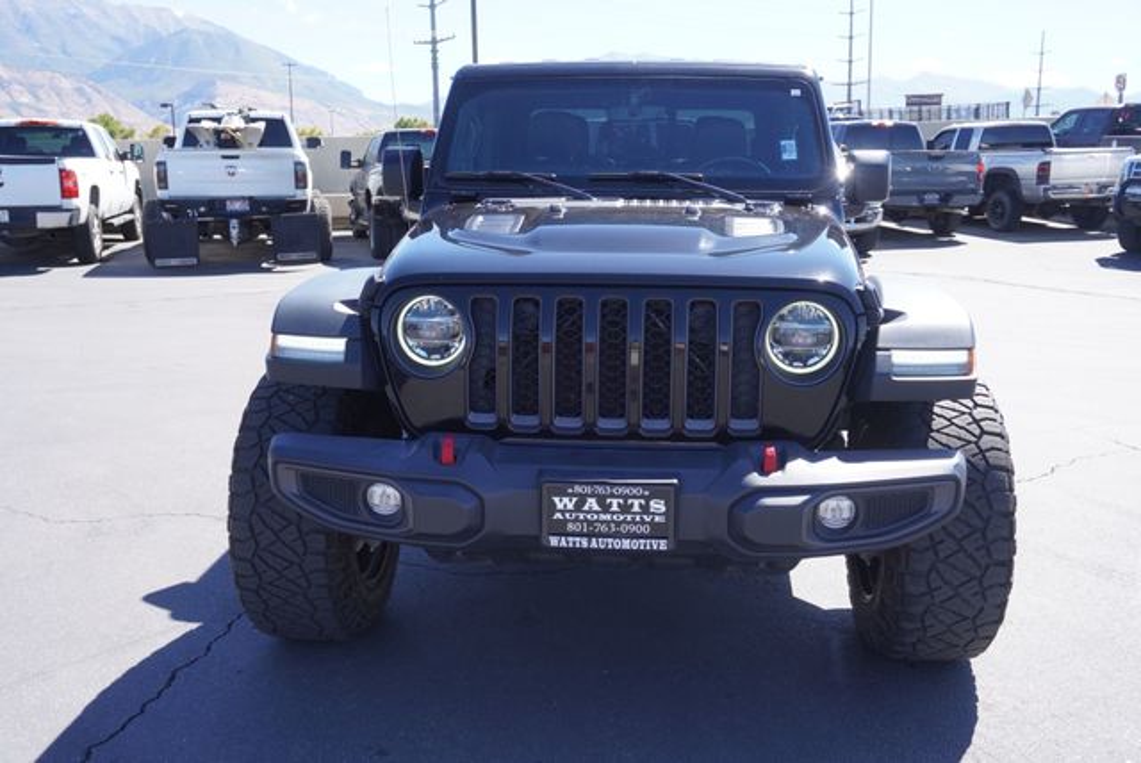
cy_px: 382
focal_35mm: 34
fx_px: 1094
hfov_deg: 55.1
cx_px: 570
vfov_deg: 38.4
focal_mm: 23
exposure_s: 1/125
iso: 100
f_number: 6.3
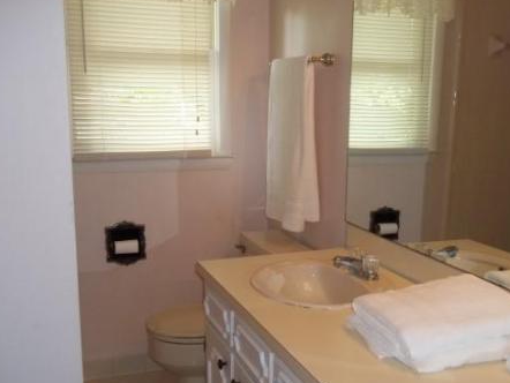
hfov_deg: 44.7
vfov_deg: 34.3
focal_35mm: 42
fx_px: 619
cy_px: 225
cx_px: 287
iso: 64
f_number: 2.9
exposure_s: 1/30
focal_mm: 5.7
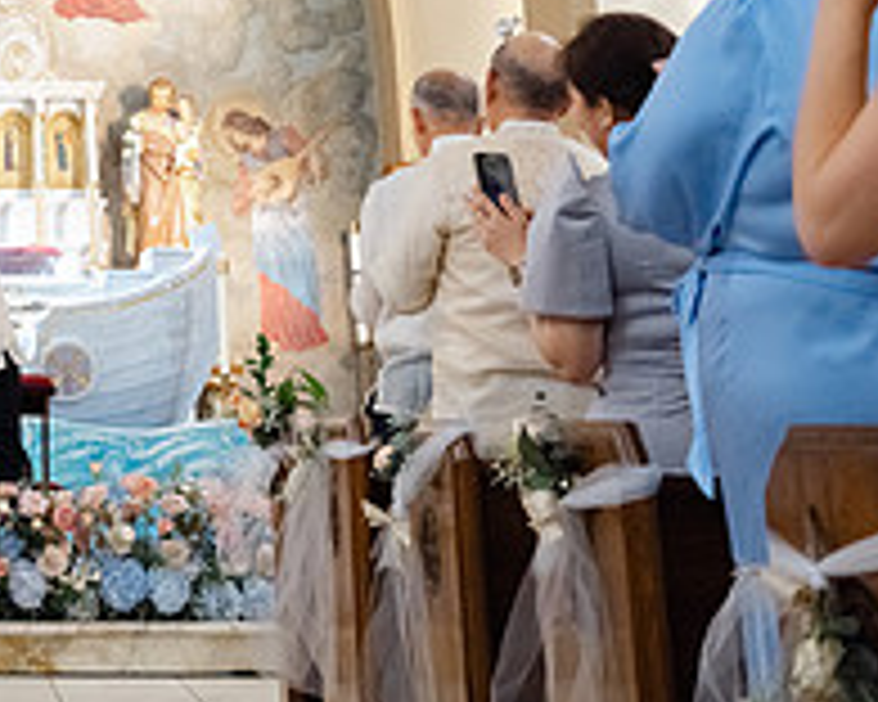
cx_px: -101
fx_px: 1897
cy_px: -104
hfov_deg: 24.2
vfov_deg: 19.9
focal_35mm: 73
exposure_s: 1/200
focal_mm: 30
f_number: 3.5
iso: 6400
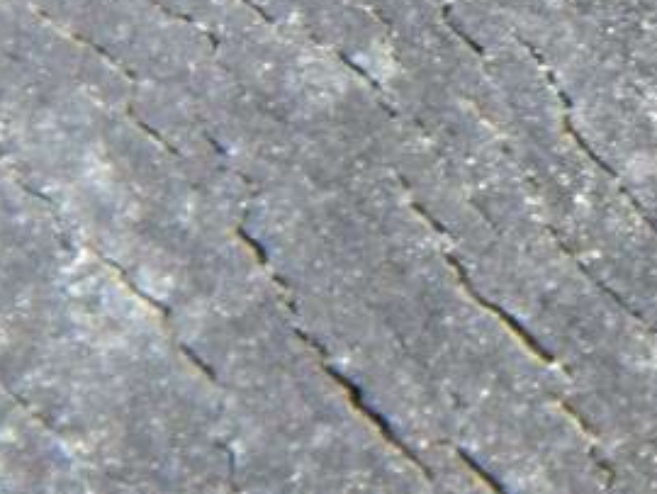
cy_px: 24
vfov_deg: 3.6
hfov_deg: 4.7
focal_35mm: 414
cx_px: 1031
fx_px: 7865
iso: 640
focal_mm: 23.4
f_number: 4.8
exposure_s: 1/15
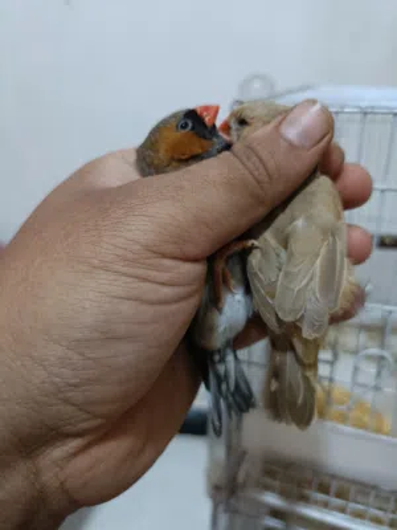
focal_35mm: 25
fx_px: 382
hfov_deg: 54.9
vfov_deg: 69.4
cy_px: 265
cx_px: 198
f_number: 1.7
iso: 1250
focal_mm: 4.7
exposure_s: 1/50
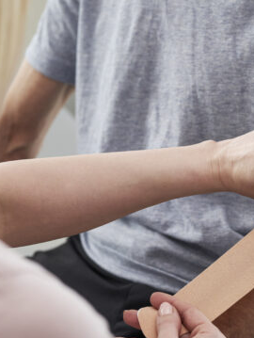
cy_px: 216
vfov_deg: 14.4
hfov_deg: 10.8
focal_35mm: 137
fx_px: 1338
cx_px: 214
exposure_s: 1/320
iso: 400
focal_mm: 50
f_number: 2.5
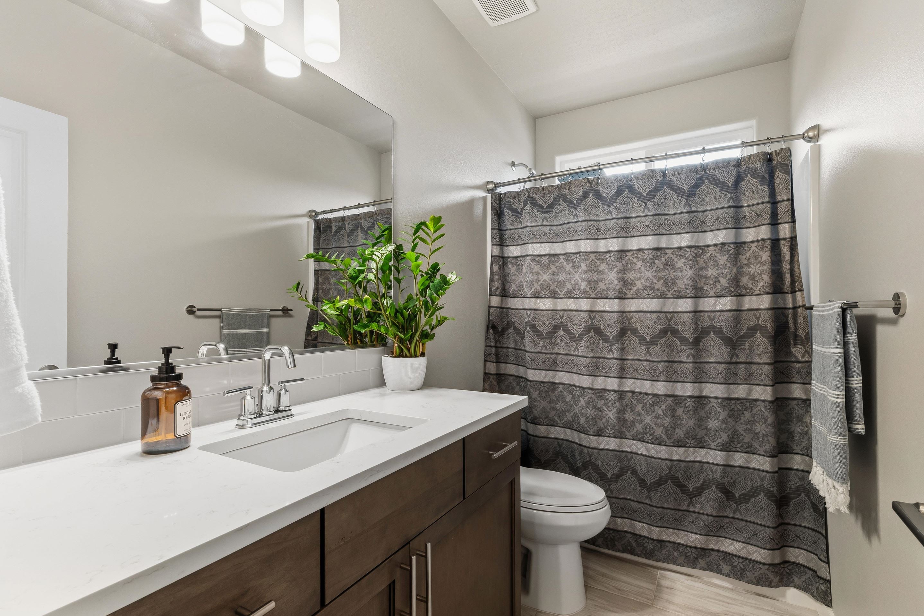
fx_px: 411
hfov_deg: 96.7
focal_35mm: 16
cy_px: 308
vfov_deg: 73.7
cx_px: 473
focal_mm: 10
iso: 250
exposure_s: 1/8
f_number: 8
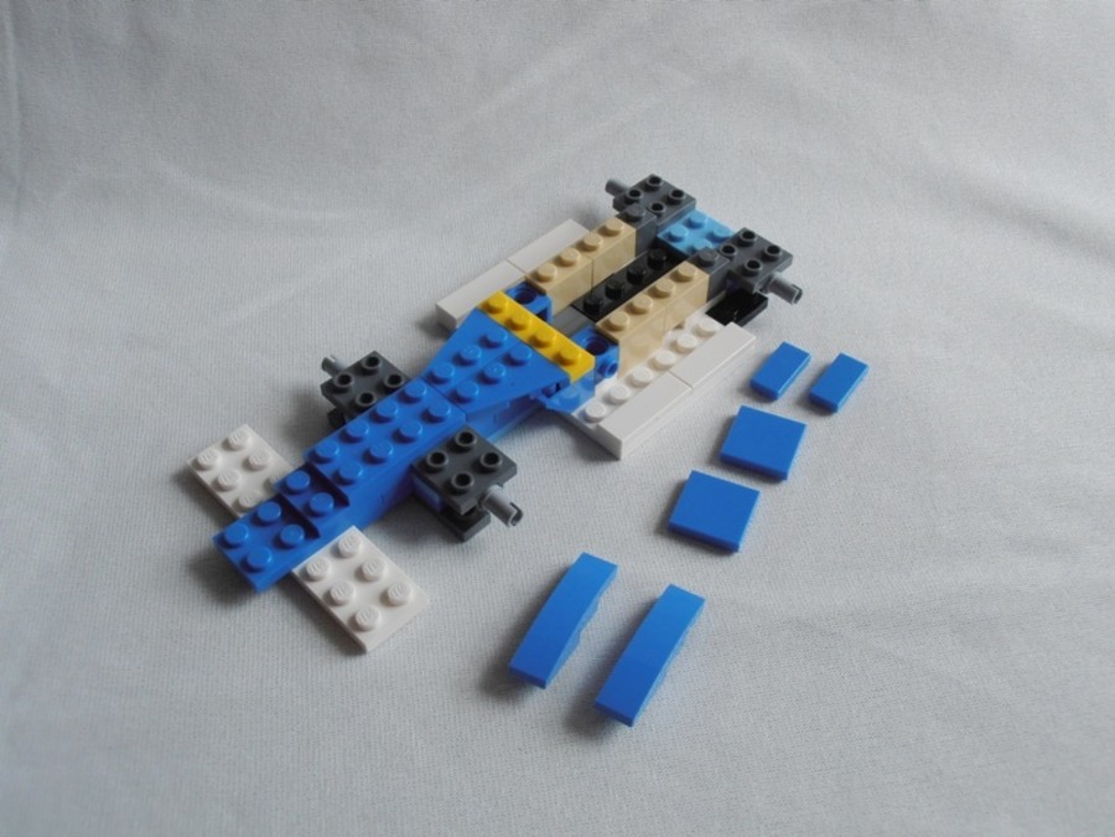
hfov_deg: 50.1
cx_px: 558
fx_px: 1192
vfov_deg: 38.7
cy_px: 418
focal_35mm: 37
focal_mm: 6.61
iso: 80
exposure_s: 1/250
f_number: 3.9
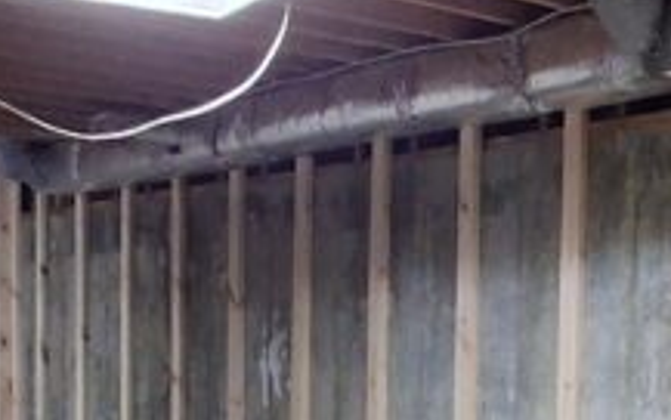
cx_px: 625
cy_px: 500
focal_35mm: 80
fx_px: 1464
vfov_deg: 15.7
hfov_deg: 24.9
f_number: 2.2
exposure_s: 1/40
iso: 400
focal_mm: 1.64
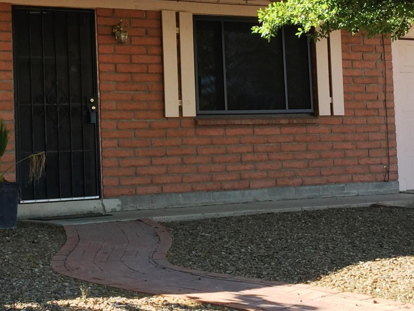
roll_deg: +1.7
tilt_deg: +4.3
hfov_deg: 25.2
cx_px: 130
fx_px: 921
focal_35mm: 77
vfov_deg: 19.1
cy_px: 106
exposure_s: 1/501
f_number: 2.2
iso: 32
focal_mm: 4.15
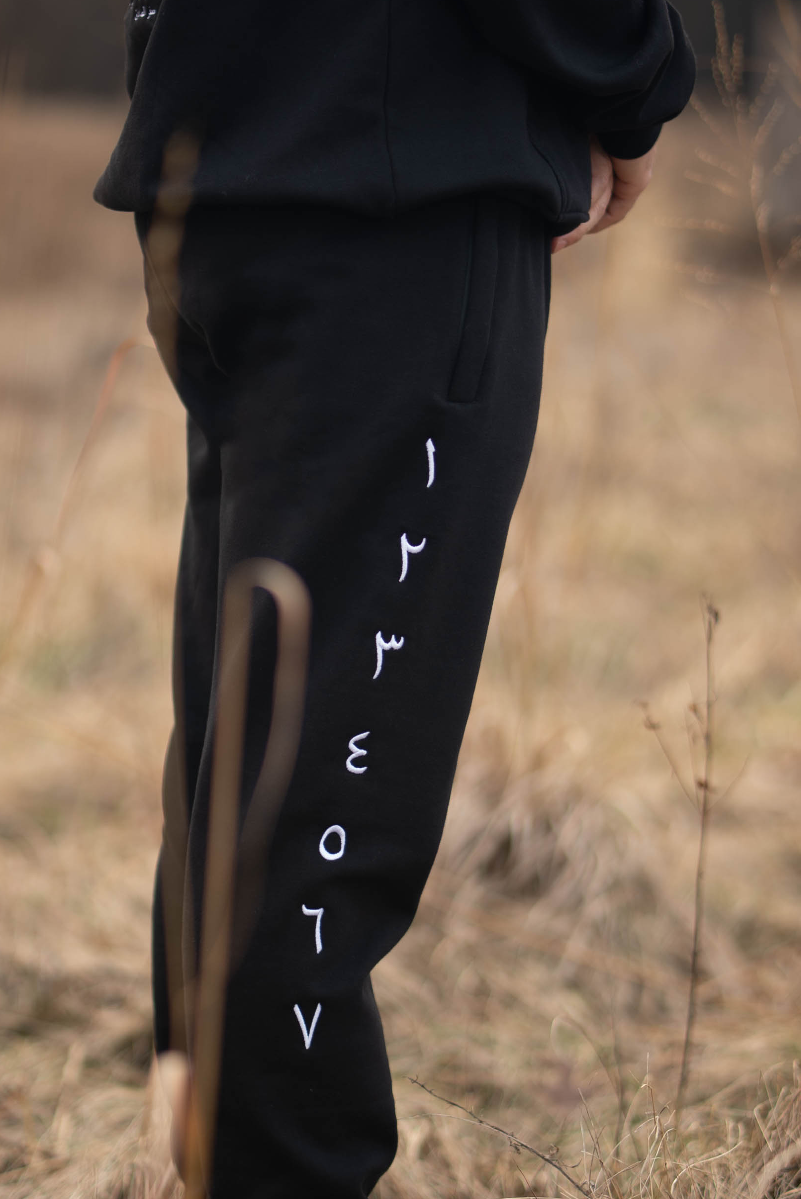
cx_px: 372
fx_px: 4833
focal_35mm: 145
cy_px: 626
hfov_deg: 9.5
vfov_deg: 14.1
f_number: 1.8
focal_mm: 85
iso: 40
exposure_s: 1/100
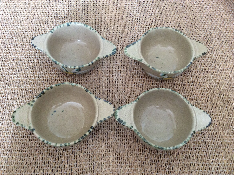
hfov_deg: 56.9
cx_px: 117
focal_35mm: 32
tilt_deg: -64.6
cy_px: 88
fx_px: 216
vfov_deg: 44.1
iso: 160
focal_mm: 3.3
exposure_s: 1/25
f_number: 2.4
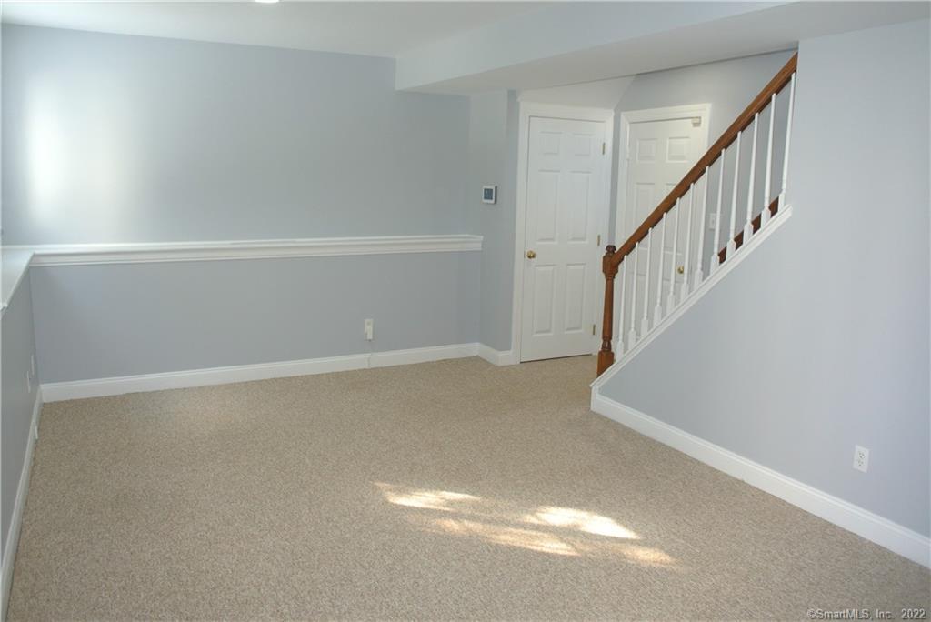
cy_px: 311
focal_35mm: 27
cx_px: 466
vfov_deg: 48.0
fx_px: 699
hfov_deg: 67.4
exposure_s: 1/60
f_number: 2.8
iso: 450
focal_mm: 10
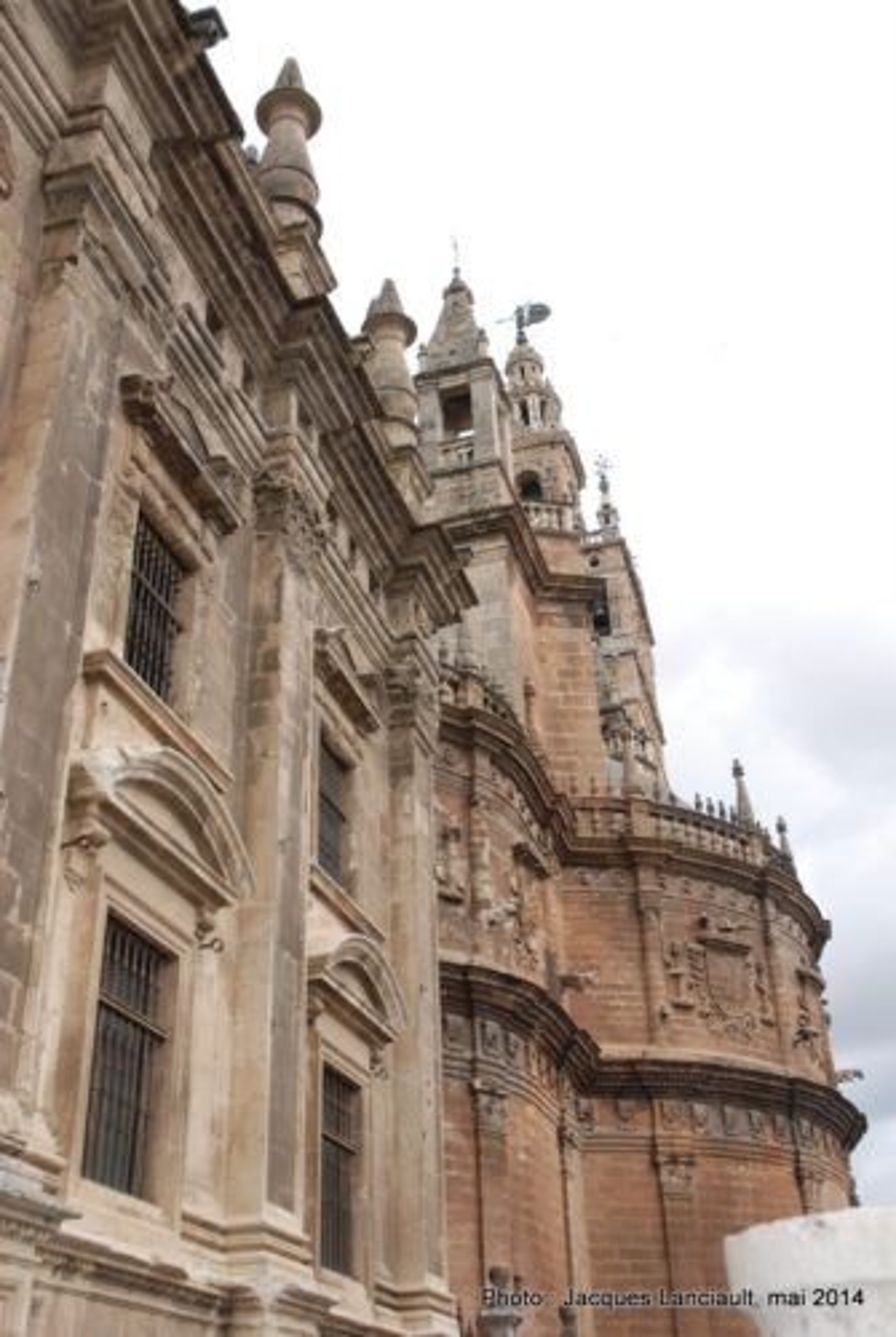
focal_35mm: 36
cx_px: 448
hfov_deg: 37.0
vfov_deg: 53.1
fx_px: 1339
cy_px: 668
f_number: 6.3
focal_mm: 24
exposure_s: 1/200
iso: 100
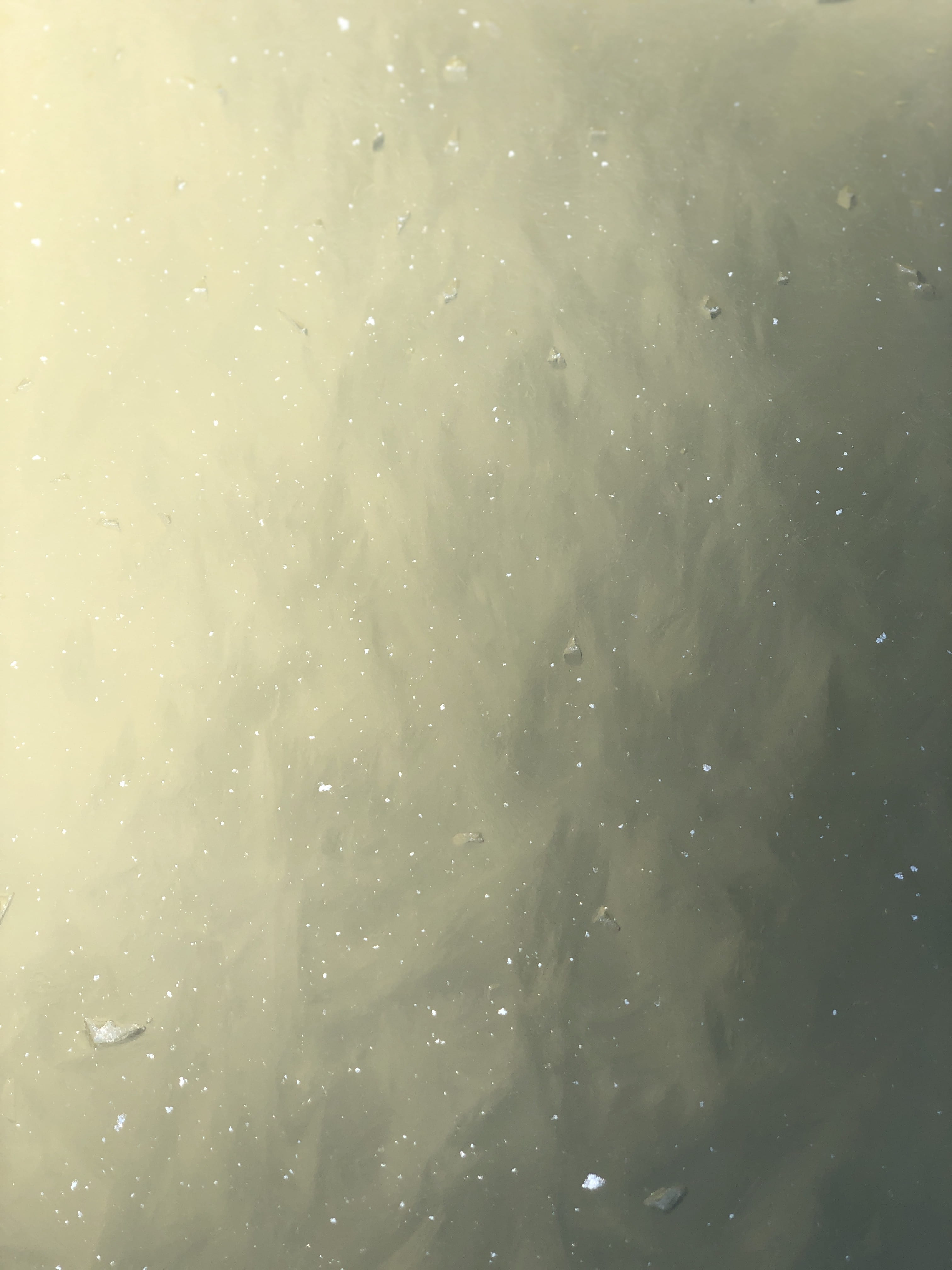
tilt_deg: -53.2
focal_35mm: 52
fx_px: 1907
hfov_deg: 28.0
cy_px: 635
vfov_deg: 36.8
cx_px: 476
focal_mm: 6
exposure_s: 1/527
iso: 16
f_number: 2.4
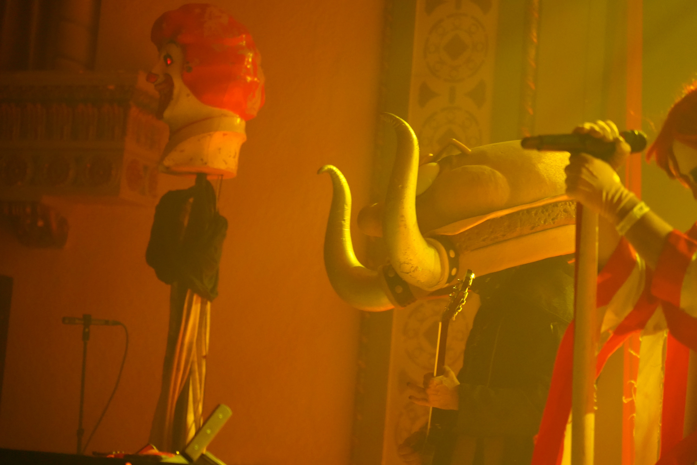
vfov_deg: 13.0
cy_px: 232
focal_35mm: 105
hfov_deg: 19.5
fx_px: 2033
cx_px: 348
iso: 10000
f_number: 4
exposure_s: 1/160
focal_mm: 105
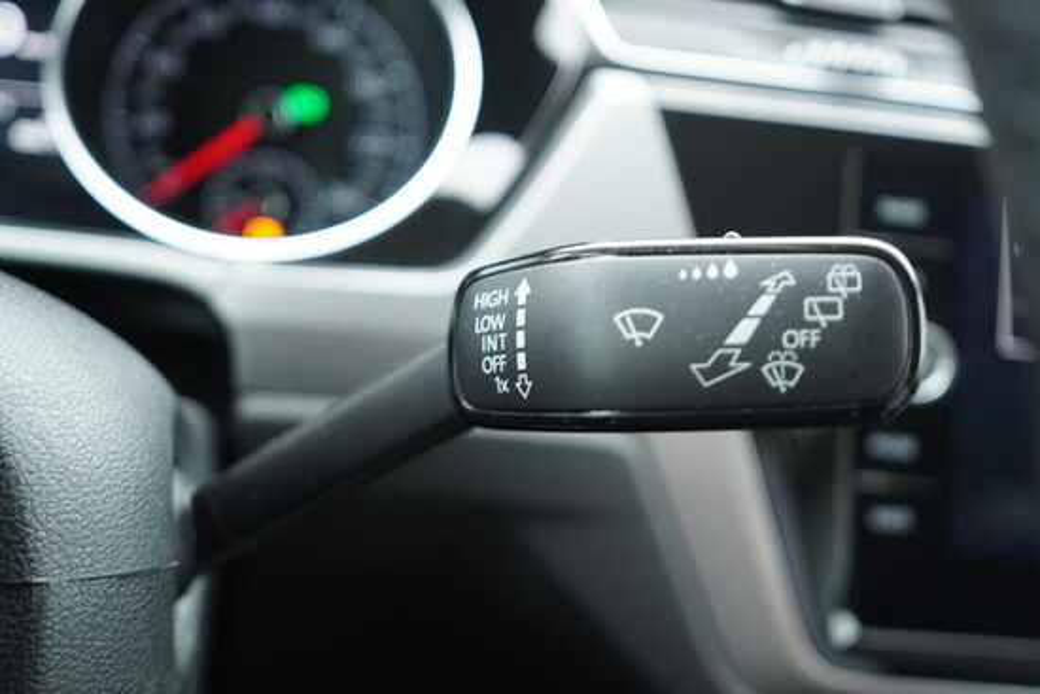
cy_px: 347
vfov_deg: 36.9
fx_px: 1040
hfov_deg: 53.1
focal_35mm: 36
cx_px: 520
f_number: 2.8
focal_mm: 24
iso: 640
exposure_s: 1/40
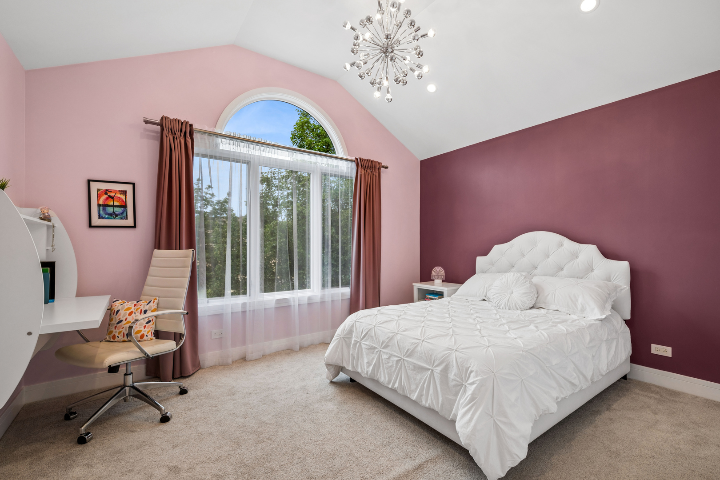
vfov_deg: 73.7
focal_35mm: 16
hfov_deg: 96.7
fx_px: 320
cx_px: 360
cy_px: 240
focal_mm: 16
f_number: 8
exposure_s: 1/40
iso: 200
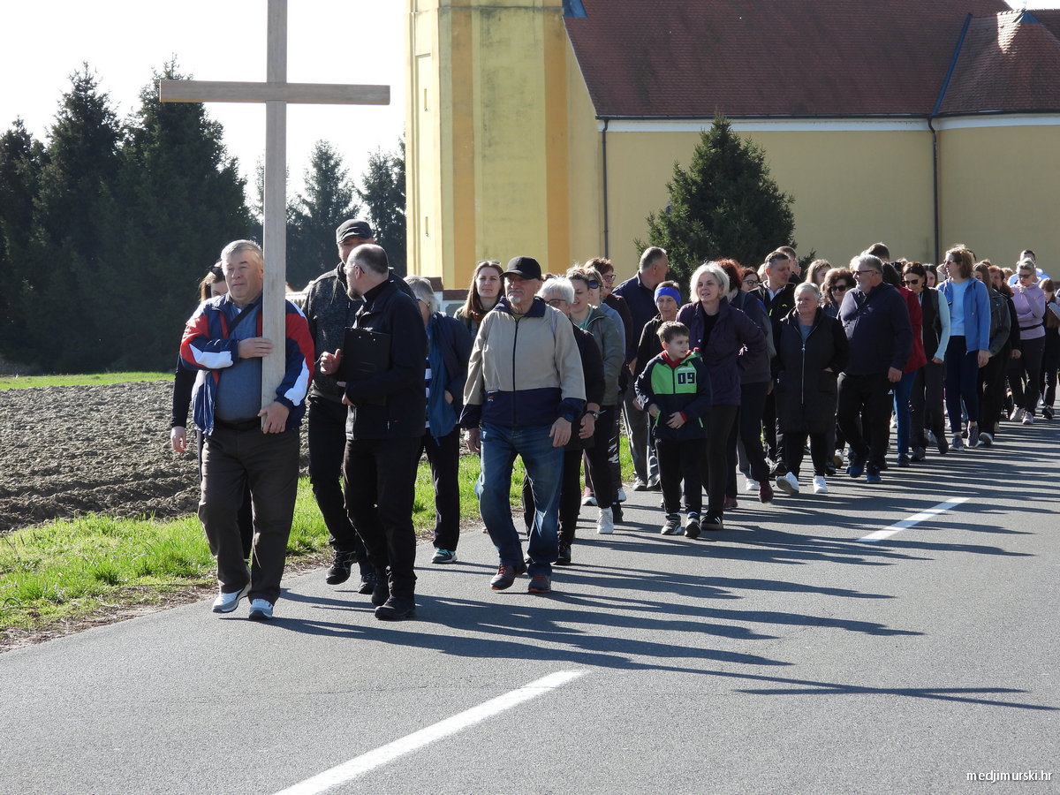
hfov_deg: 14.6
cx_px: 530
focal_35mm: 135
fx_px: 4134
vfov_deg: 11.0
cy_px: 398
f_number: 4
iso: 100
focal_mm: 24.3
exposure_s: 1/400
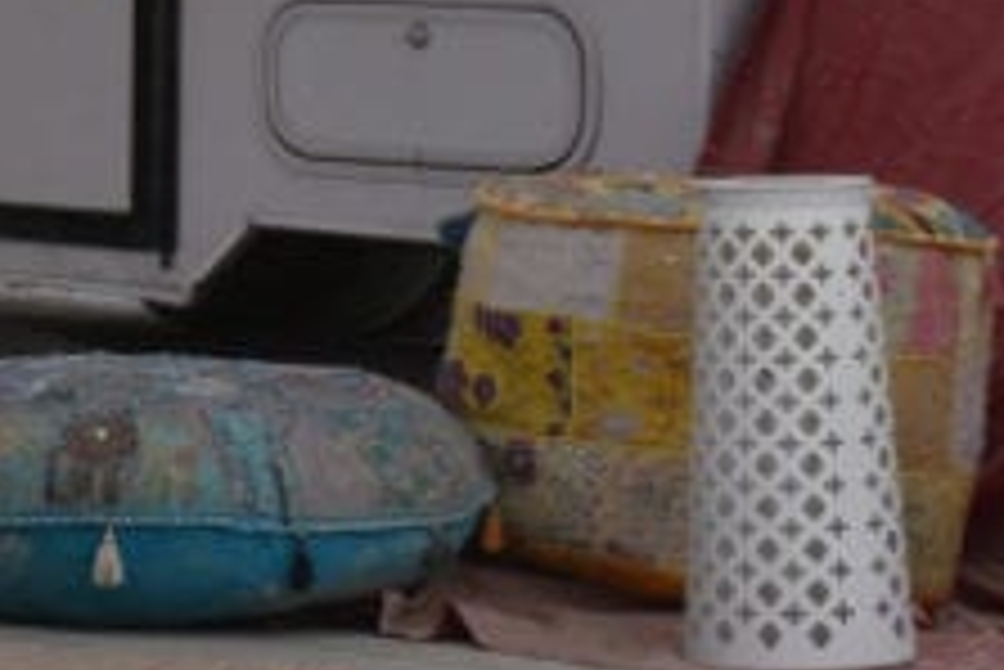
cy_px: -535
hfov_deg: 8.6
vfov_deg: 5.9
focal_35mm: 230
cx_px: -725
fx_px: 6418
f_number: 16
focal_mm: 50
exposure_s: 1/1000
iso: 1000
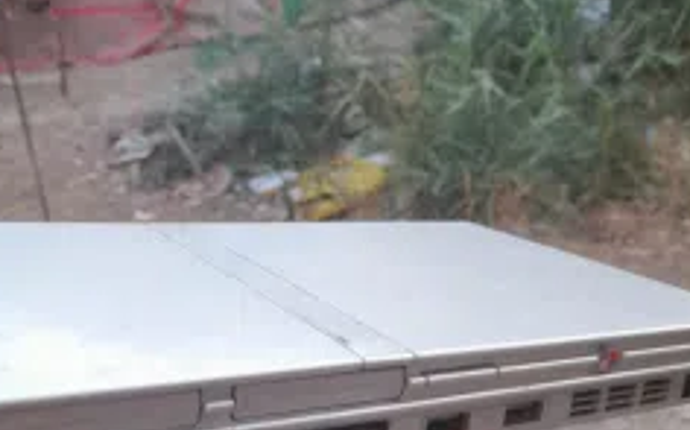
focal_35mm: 45
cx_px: 395
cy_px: 266
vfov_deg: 28.4
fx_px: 845
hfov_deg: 44.3
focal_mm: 4.6
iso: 25
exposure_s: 1/100
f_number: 2
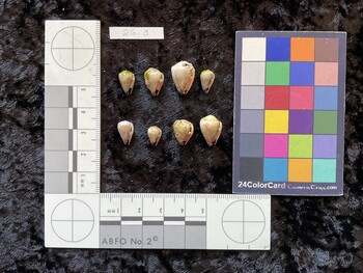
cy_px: 136
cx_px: 182
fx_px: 304
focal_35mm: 29
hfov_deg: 61.6
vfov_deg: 48.3
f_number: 1.8
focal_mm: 3
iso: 50
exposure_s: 1/60
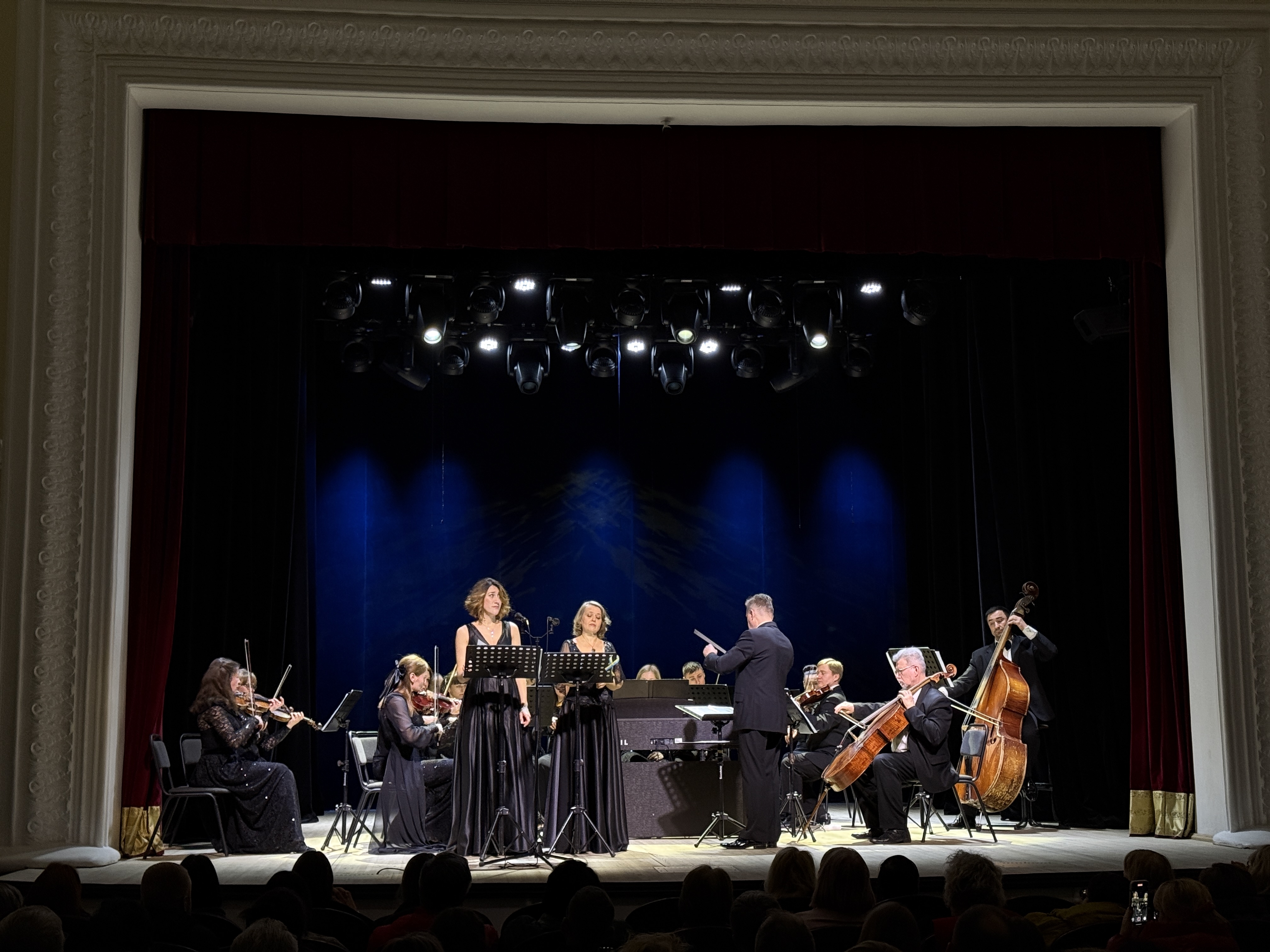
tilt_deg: +8.2
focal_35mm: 48
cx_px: 635
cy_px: 476
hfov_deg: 39.7
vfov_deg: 30.3
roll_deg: +0.7
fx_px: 1761
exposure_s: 1/55
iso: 250
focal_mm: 6.76
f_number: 1.78
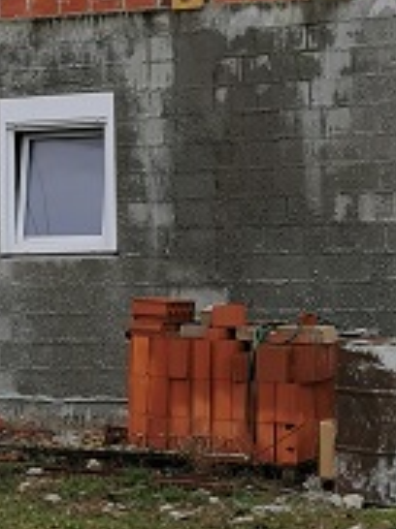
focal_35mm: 118
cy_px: 157
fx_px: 1804
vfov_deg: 16.7
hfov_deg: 12.5
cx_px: 77
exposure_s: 1/1160
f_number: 1.6
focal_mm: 5.56
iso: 50
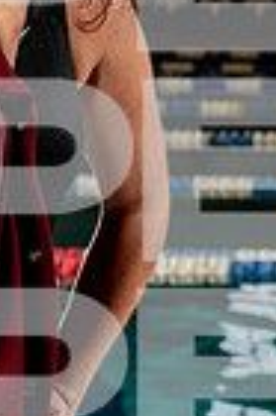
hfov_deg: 7.2
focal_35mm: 187
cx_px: -98
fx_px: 2156
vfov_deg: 11.0
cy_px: 172
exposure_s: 1/250
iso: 400
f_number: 7.1
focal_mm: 58
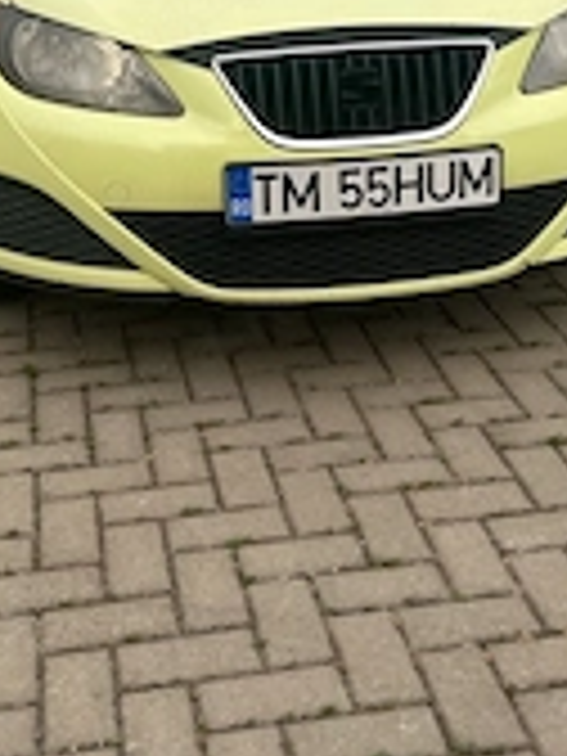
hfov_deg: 23.6
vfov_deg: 30.0
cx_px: 252
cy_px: 94
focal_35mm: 62
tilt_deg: -14.1
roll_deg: +3.6
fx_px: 1354
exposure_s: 1/478
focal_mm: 5.7
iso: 50
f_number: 1.5
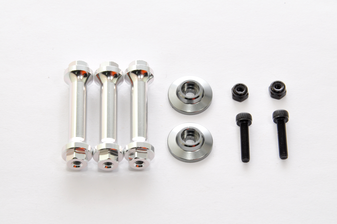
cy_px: 112
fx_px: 1893
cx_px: 168
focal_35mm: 202
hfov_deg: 10.2
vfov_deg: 6.8
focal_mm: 135
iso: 400
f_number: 22
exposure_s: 1/60
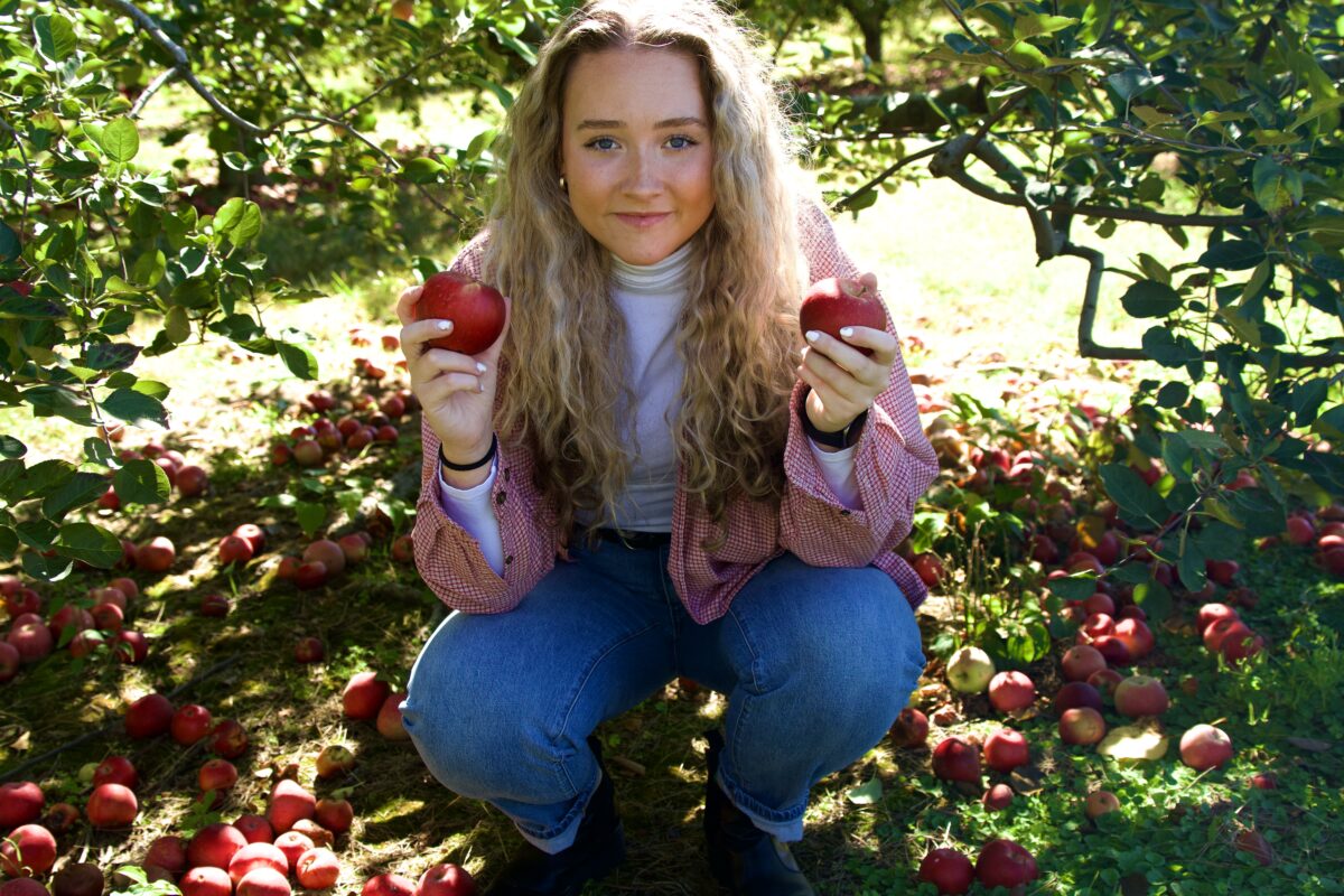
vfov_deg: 31.9
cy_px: 448
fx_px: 1568
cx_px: 672
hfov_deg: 46.4
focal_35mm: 42
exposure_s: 1/160
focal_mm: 28
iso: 250
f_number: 4
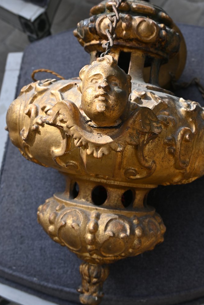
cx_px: 120
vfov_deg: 41.9
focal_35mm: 47
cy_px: 135
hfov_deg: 28.6
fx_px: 399
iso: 100
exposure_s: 1/320
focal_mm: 26
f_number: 6.3
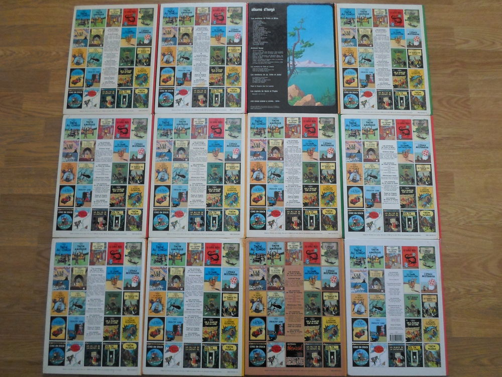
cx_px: 251
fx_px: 363
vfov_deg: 54.9
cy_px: 188
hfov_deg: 69.4
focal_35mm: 25
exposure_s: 1/30
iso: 240
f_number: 2.5
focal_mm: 4.5
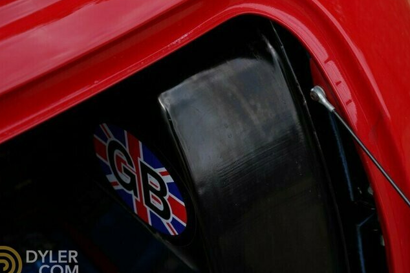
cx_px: 363
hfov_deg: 22.3
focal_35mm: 89
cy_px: 32
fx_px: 1017
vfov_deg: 15.1
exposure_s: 1/250
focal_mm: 47.2
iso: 100
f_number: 5.6
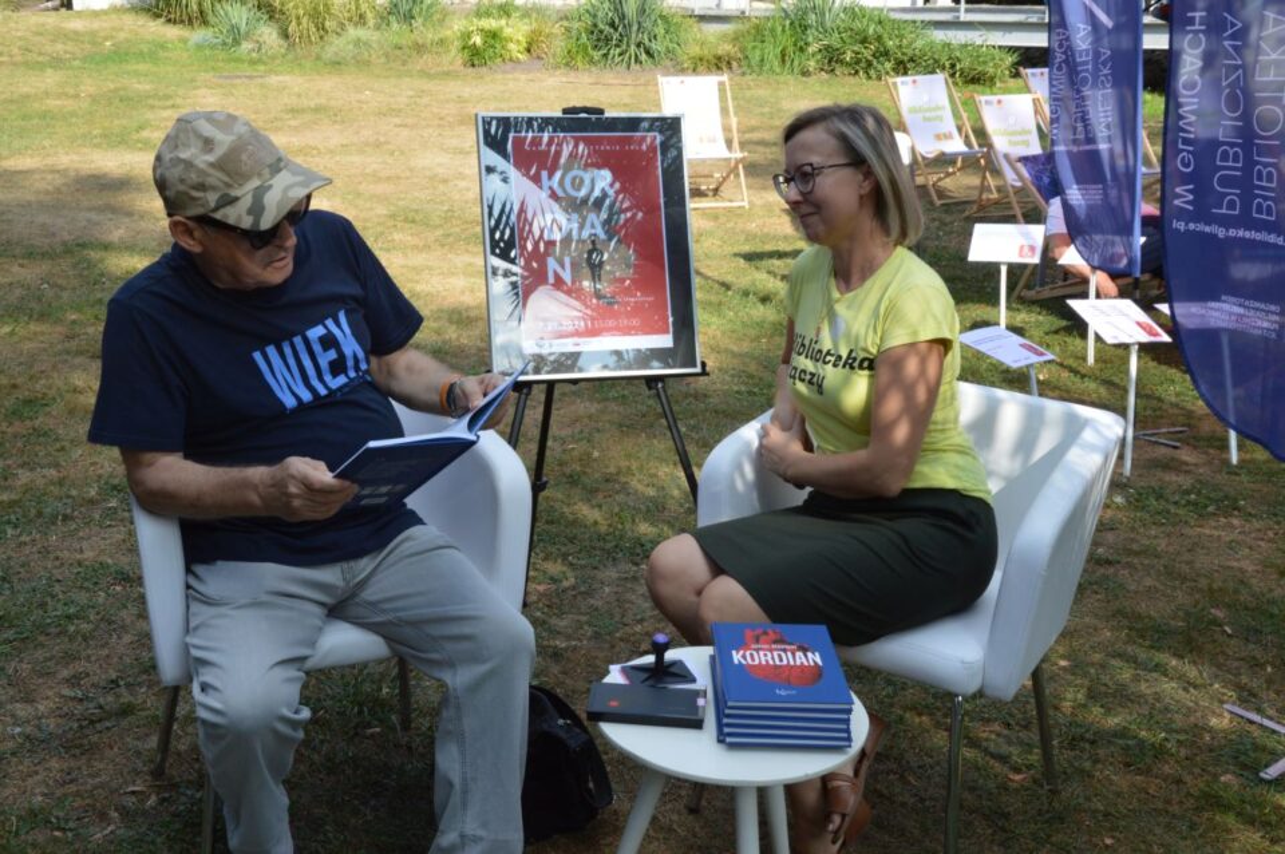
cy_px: 427
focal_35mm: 42
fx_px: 1498
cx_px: 642
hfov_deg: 46.4
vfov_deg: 31.8
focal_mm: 28
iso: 400
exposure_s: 1/80
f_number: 18
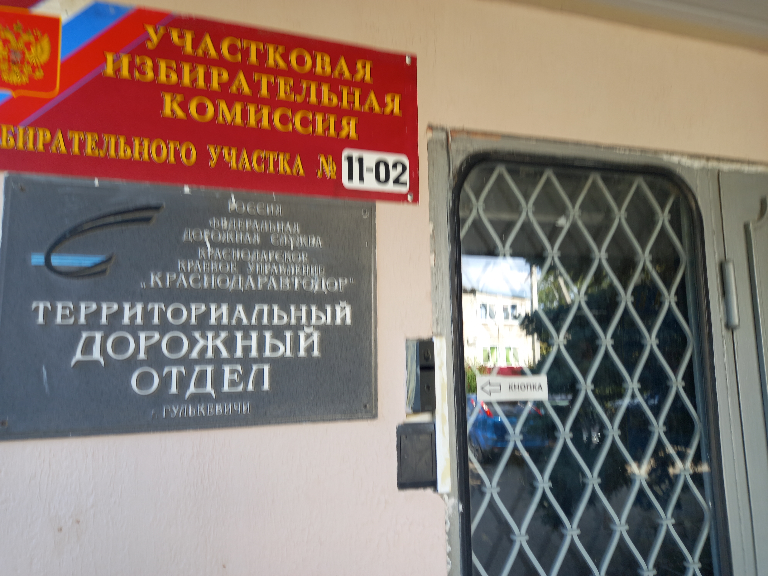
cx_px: 384
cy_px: 288
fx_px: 555
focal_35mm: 25
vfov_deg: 54.9
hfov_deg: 69.4
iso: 32
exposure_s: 1/50
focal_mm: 4.6
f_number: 2
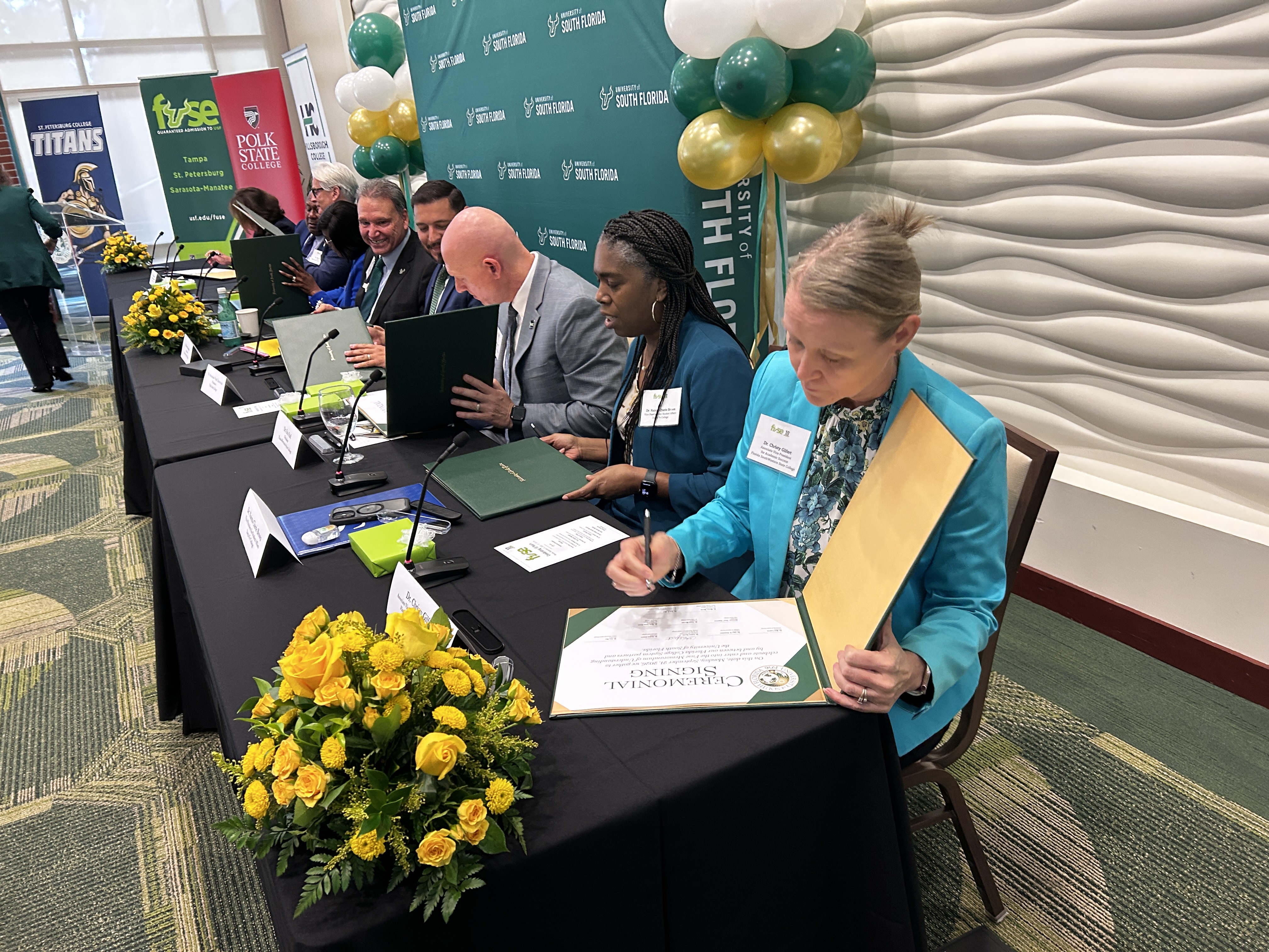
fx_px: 953
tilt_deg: -18.5
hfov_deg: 67.3
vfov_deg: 53.1
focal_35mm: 26
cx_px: 634
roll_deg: +5.8
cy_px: 476
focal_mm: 5.7
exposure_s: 1/49
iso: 250
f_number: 1.5
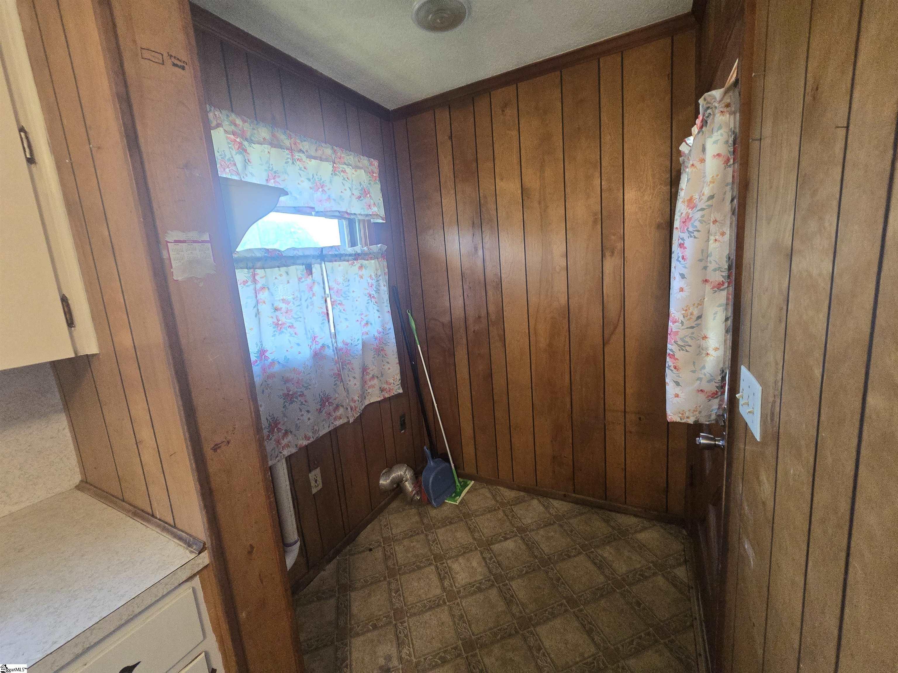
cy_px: 336
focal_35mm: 13
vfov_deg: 89.9
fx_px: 337
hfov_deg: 106.2
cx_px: 449
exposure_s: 1/60
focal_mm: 2.2
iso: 500
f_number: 2.2
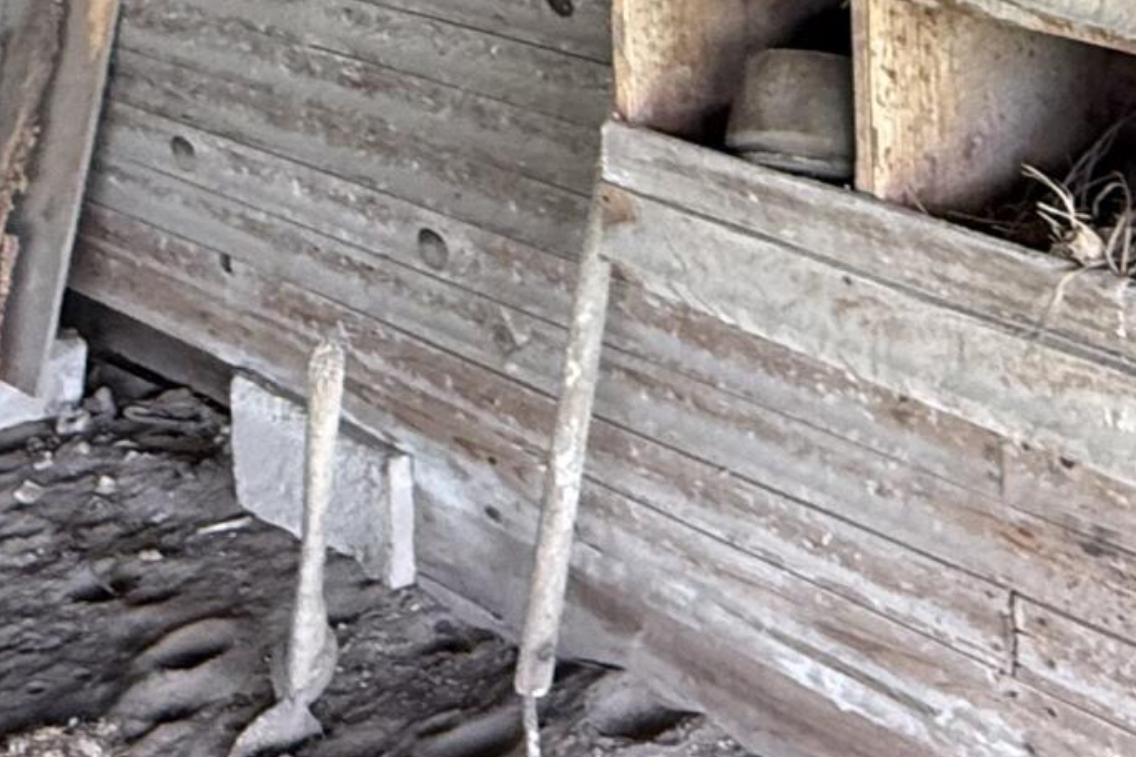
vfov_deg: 18.7
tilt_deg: +0.3
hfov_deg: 30.4
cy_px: -381
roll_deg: +1.4
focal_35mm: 64
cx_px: 961
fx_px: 2019
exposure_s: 1/99
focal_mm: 2.22
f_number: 2.2
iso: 250
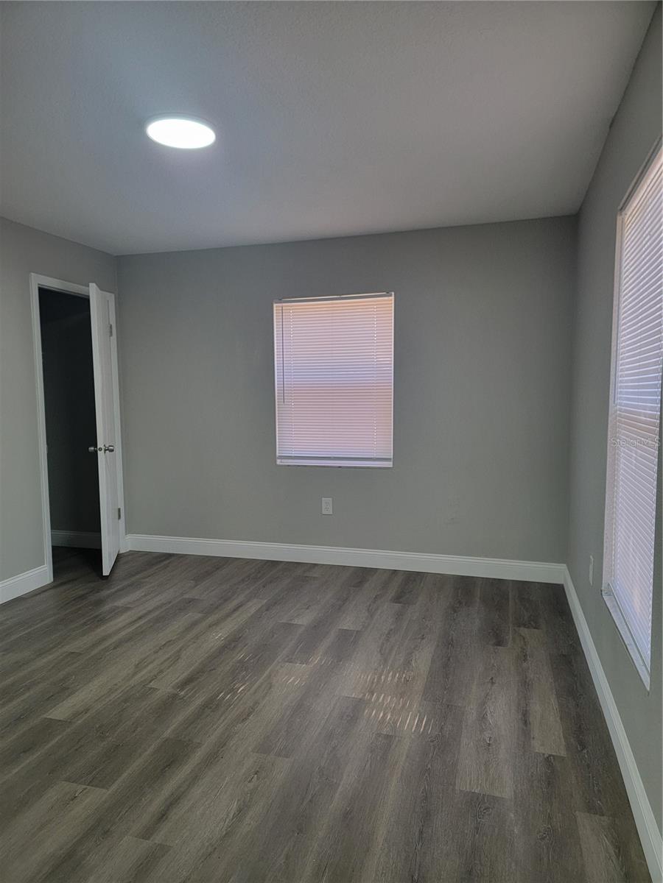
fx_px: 613
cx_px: 332
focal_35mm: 24
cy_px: 442
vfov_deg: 71.6
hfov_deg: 56.8
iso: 160
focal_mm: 6.7
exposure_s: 1/120
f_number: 1.8
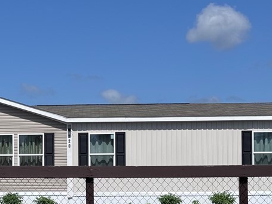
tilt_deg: +0.5
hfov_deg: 18.1
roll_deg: +0.5
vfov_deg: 13.6
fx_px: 848
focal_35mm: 108
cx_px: 66
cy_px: 169
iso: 64
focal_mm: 6.76
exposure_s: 1/6410
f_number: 1.78
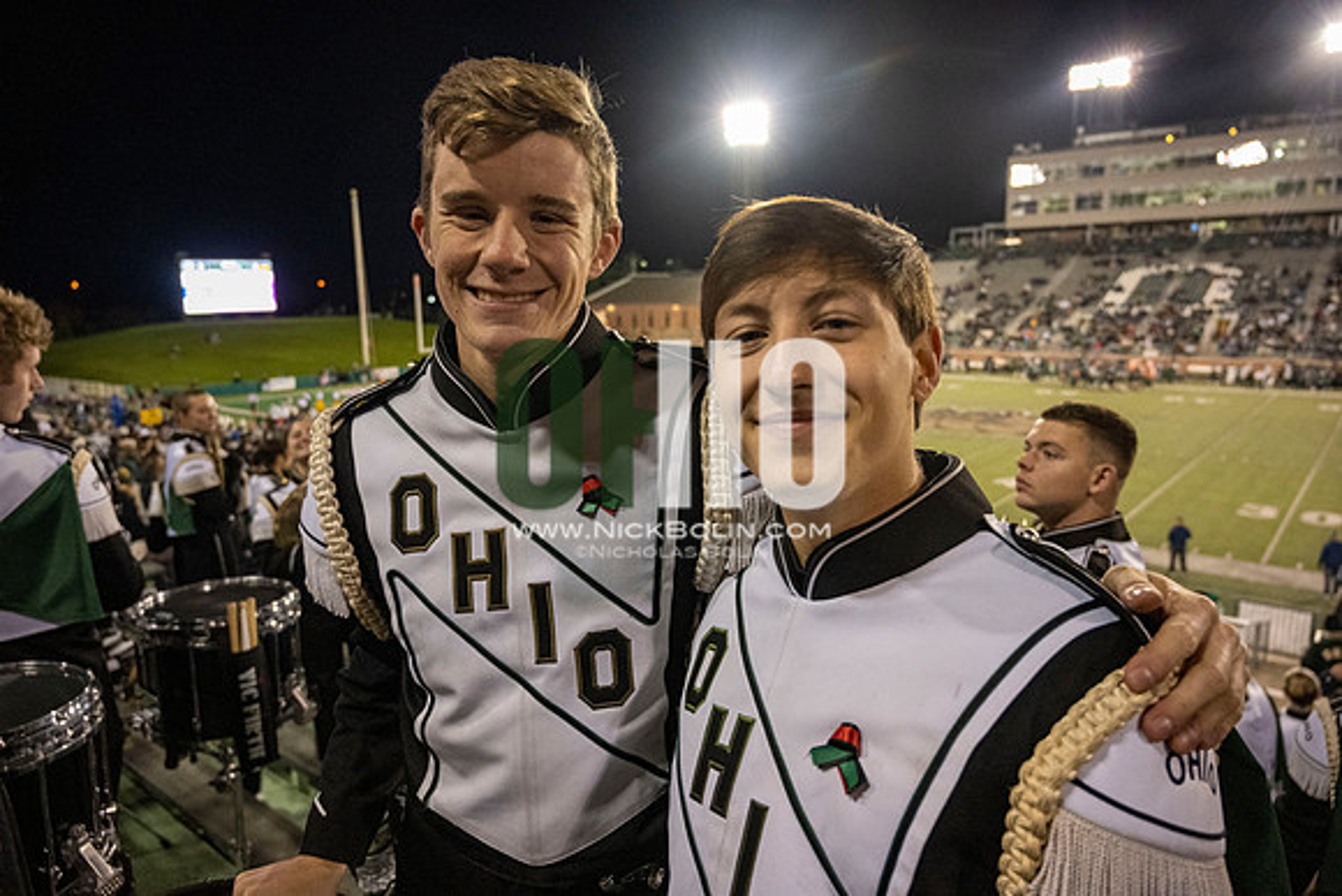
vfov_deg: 53.2
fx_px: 895
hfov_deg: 73.7
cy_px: 448
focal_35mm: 24
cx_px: 671
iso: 3200
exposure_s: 1/500
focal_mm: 24
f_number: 4
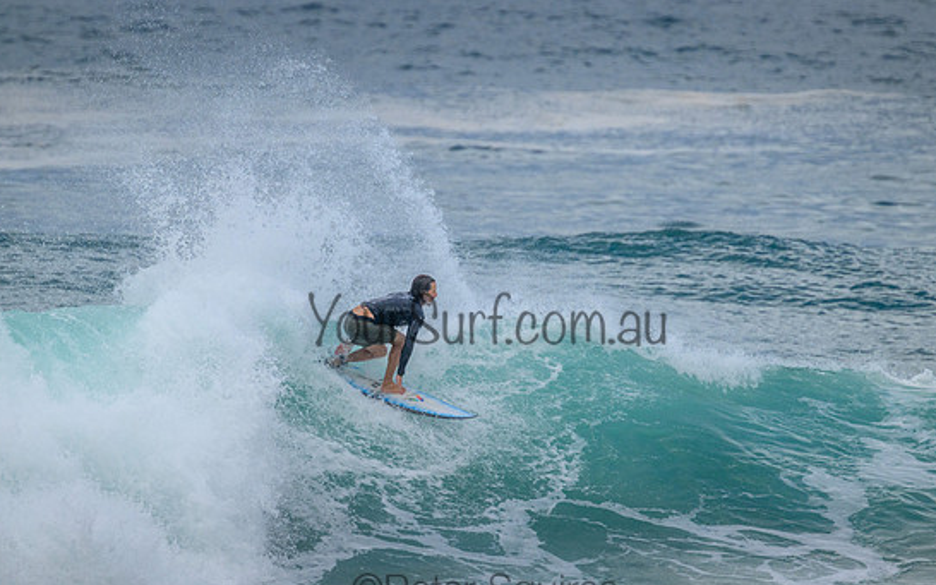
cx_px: 485
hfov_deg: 2.4
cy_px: 305
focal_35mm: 867
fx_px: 22112
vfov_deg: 1.5
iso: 1000
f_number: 11
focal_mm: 800
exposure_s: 1/2000
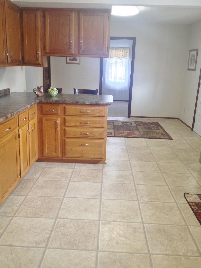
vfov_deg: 51.3
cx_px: 99
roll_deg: -2.1
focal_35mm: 36
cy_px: 131
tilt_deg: -13.2
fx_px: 279
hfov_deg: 39.7
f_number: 2.4
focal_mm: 4.28
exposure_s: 1/20
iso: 50
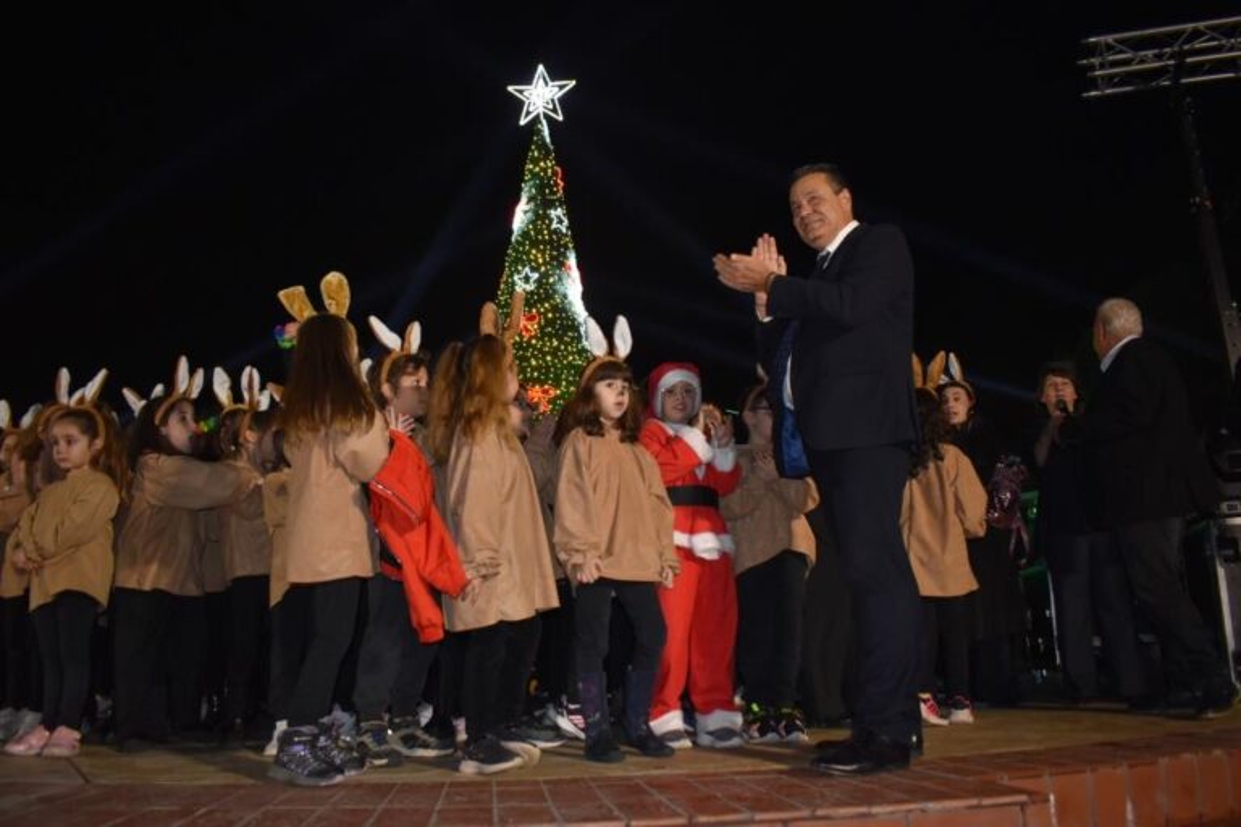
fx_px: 931
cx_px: 620
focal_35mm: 27
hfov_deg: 67.4
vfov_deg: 47.9
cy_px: 414
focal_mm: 18
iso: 1400
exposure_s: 1/125
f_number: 3.5
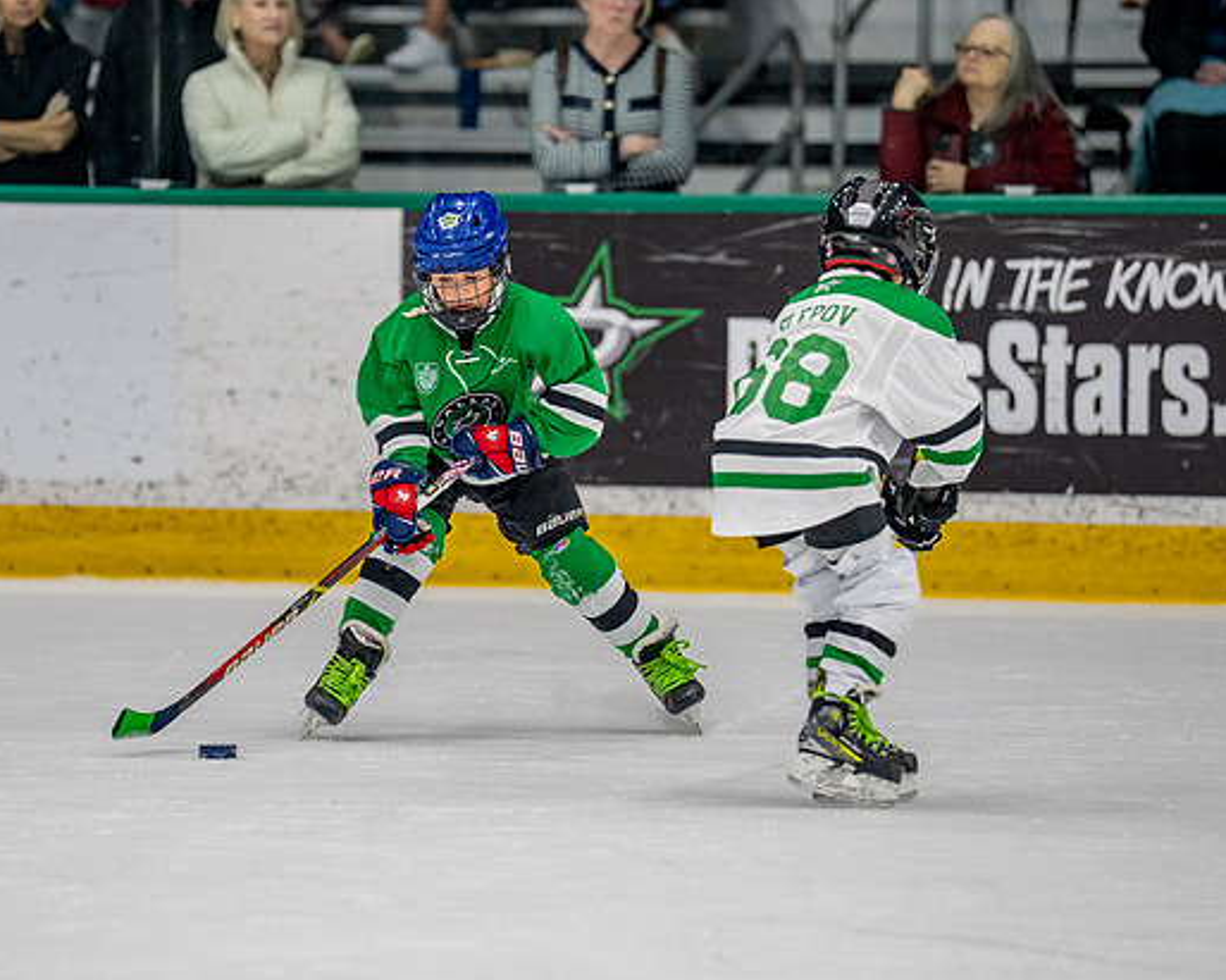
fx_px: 10303
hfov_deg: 6.8
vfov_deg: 5.4
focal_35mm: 284
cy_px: 471
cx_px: 477
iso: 1000
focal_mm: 200
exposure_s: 1/1250
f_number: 2.8
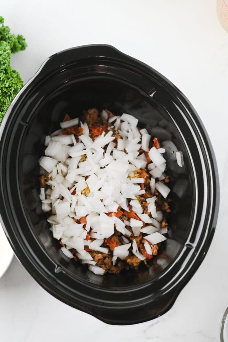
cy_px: 171
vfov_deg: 39.6
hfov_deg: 26.9
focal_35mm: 50
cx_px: 114
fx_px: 476
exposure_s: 1/100
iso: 500
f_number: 4
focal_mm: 50
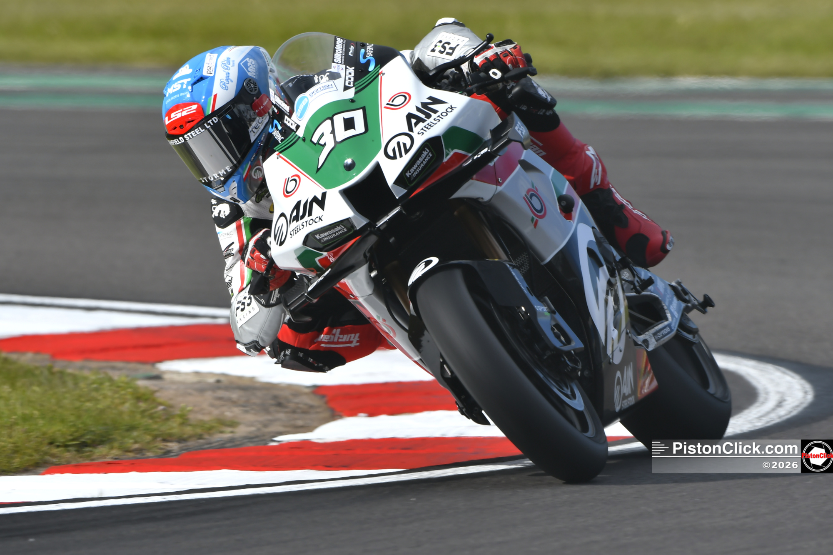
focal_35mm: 540
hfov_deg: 3.8
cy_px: 278
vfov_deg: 2.5
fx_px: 12493
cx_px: 416
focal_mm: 360
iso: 100
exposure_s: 1/320
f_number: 5.6
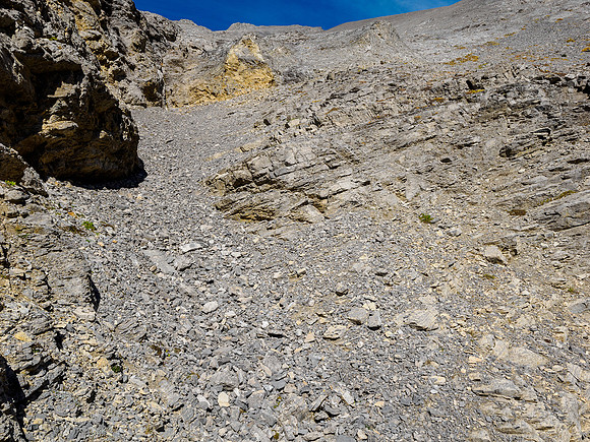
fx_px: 443
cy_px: 221
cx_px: 295
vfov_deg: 53.1
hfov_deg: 67.3
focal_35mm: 26
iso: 200
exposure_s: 1/400
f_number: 8
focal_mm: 13
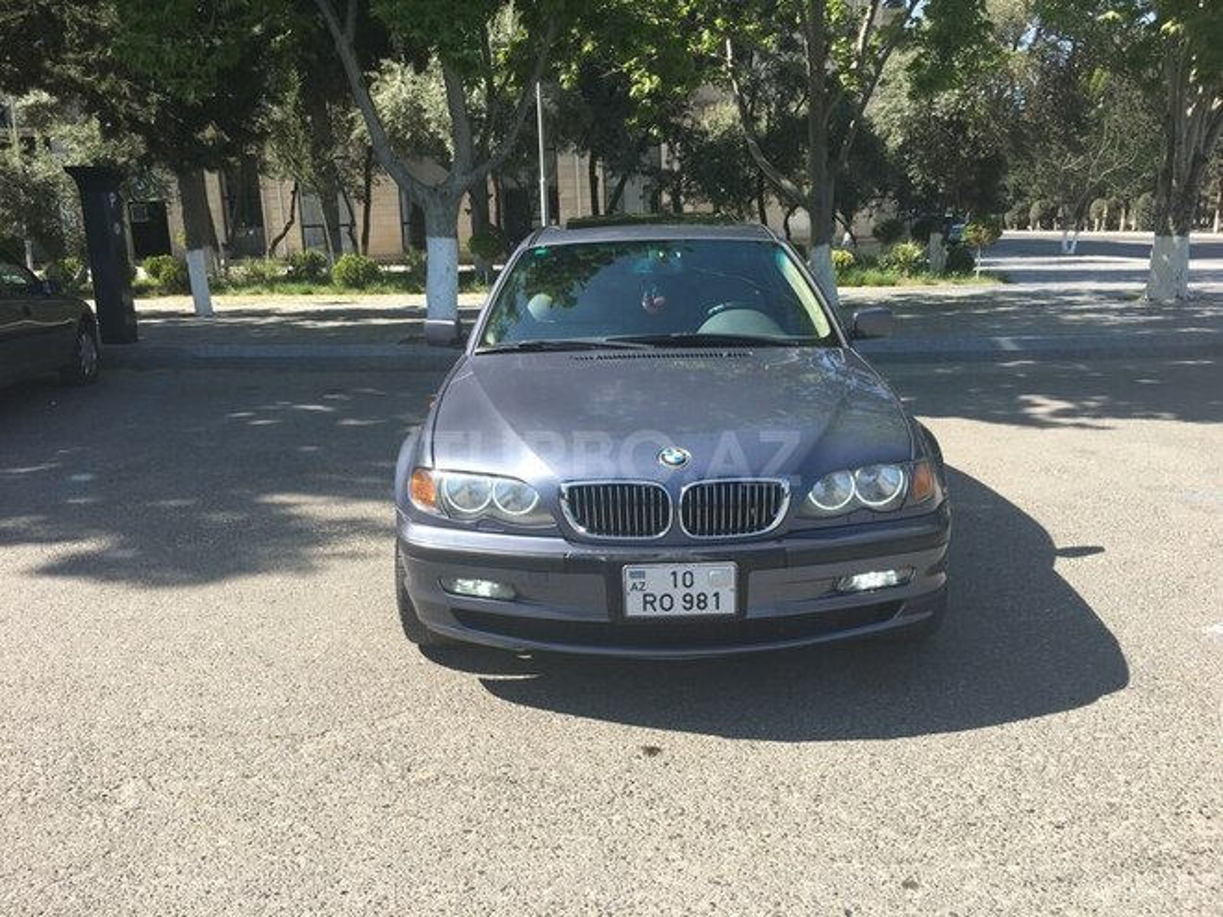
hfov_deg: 61.7
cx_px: 612
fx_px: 1025
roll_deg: +1.6
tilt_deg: -11.5
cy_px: 458
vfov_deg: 48.2
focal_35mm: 29
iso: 25
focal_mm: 4.15
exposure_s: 1/680
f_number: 2.2
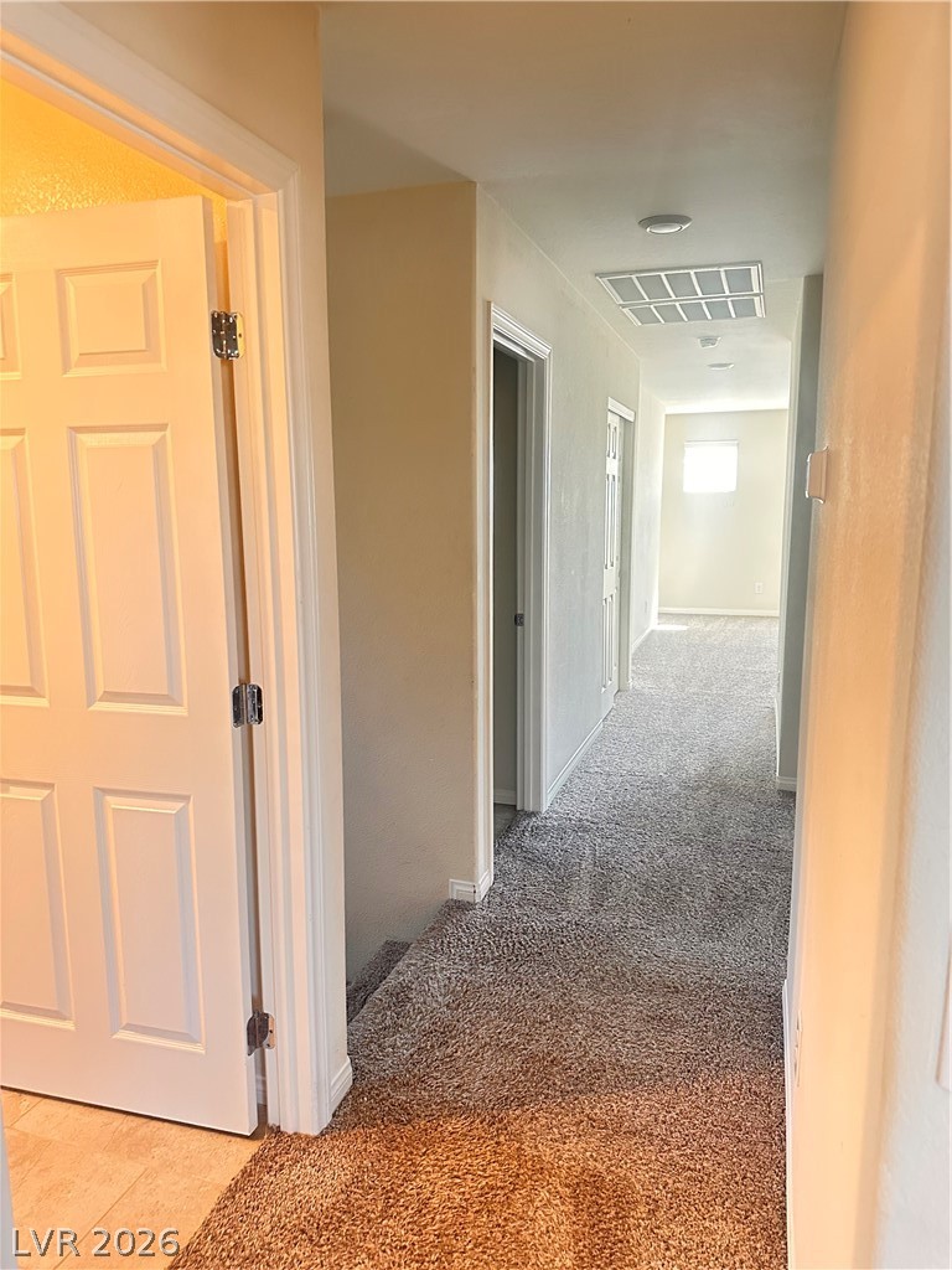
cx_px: 476
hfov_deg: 56.8
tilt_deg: -9.1
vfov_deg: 71.6
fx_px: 880
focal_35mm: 24
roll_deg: +0.4
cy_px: 635
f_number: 1.78
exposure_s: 1/60
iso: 640
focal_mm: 6.86
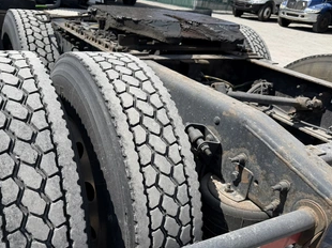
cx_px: 133
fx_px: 297
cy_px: 144
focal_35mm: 31
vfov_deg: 45.2
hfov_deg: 57.9
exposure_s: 1/4405
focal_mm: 6.76
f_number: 1.78
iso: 80
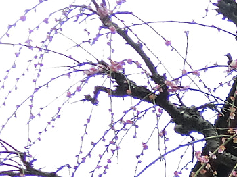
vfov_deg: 7.0
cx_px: 605
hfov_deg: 8.8
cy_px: 440
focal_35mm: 199
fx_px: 1362
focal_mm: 6
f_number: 3.9
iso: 80
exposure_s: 1/320
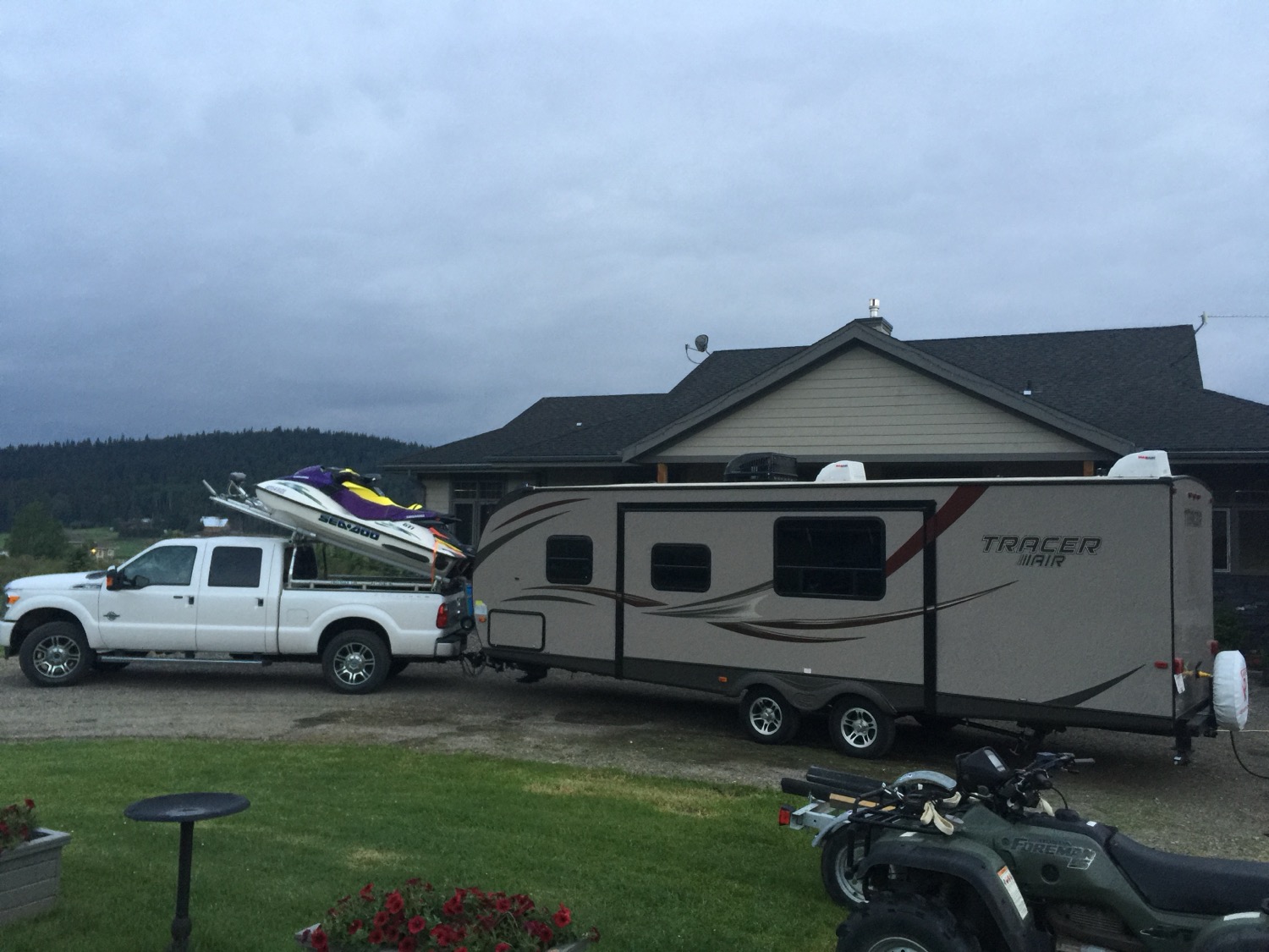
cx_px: 634
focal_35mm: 29
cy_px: 476
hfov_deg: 61.7
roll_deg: -1.3
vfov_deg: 48.2
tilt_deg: +2.0
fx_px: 1063
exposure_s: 1/15
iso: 50
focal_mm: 4.15
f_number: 2.2
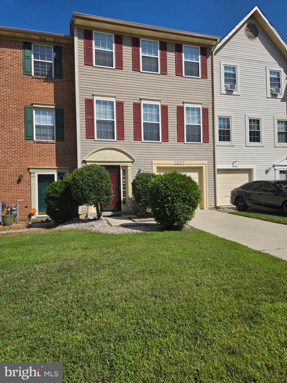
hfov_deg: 58.9
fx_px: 254
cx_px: 144
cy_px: 192
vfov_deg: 73.9
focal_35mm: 23
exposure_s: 1/3151
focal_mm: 5.4
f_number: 1.8
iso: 25
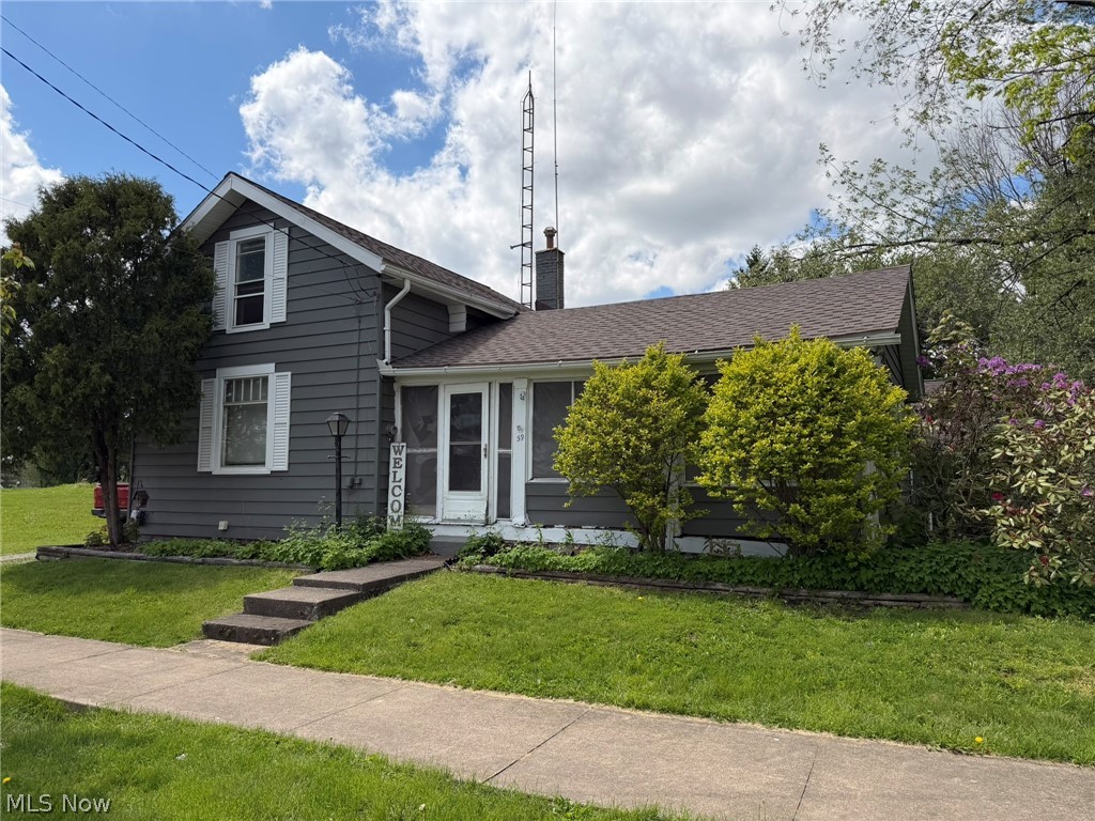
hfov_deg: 71.6
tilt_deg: +5.3
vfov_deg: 56.8
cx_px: 548
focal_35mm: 24
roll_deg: -0.5
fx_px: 759
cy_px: 410
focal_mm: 6.76
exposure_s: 1/5319
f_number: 1.78
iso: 80
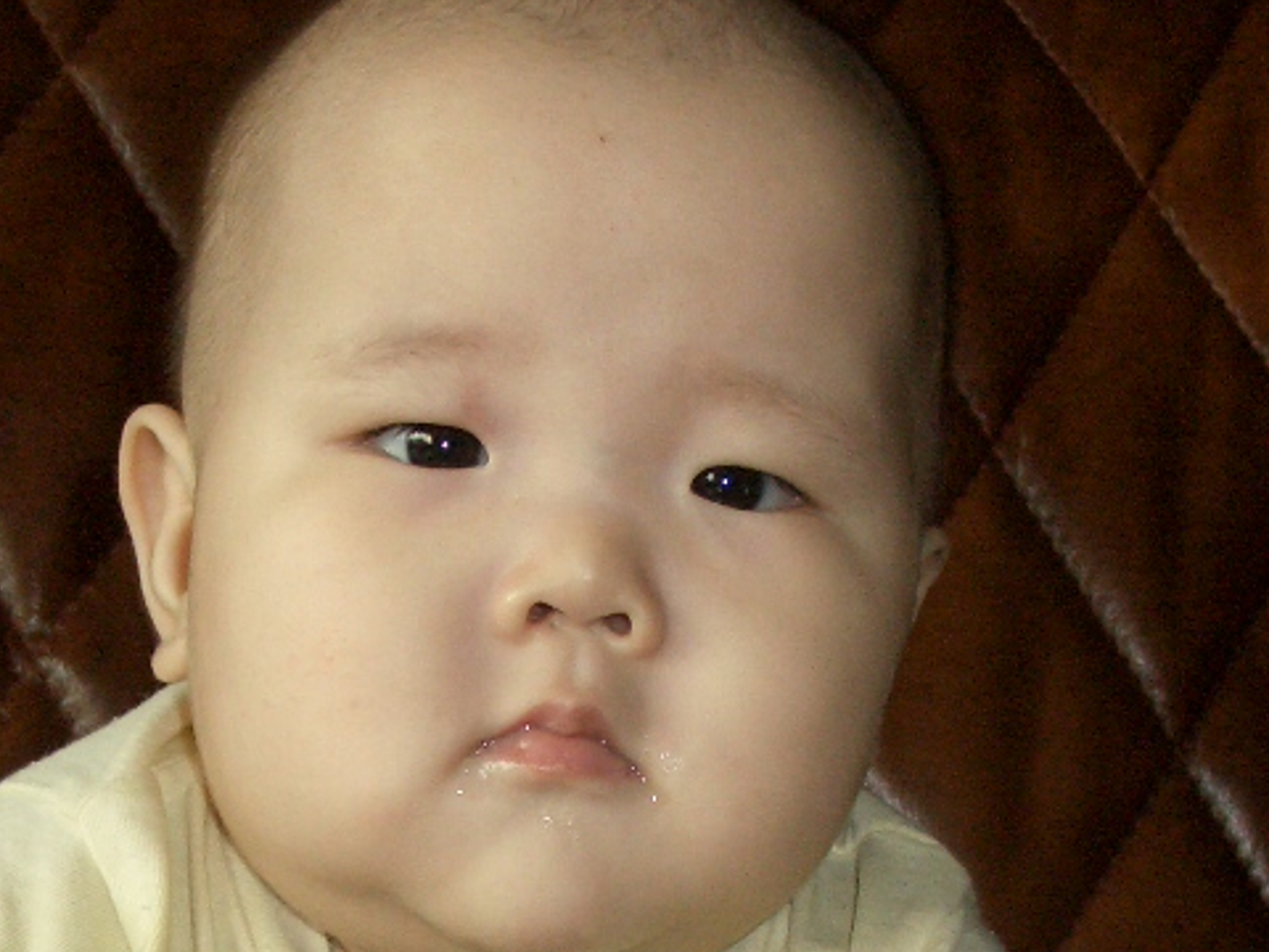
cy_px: 944
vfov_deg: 16.4
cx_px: 494
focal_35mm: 88
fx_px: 3226
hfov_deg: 22.2
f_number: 2.8
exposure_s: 1/60
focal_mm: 7.1
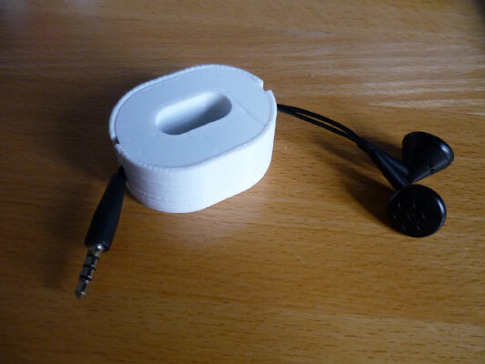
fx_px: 462
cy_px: 182
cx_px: 242
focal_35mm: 33
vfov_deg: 43.0
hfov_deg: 55.3
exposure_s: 1/60
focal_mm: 5.5
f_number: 2.8
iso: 250
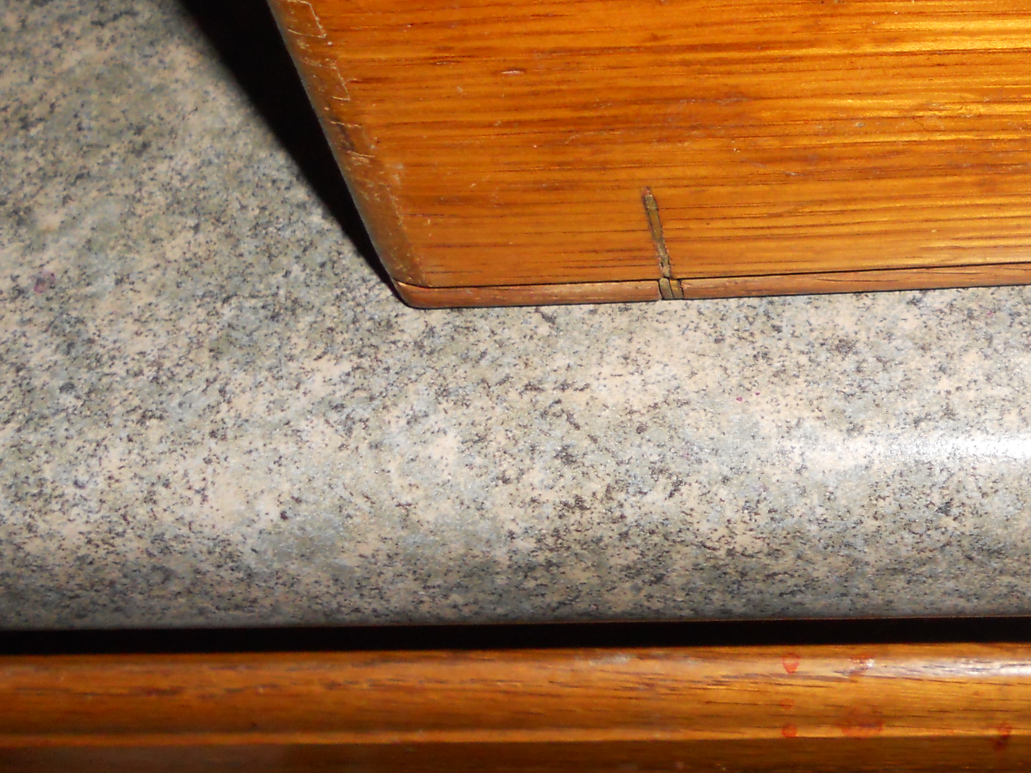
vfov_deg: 22.8
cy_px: 90
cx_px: 934
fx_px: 1876
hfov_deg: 29.4
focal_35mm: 63
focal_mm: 5.8
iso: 200
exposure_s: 1/25
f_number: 8.8
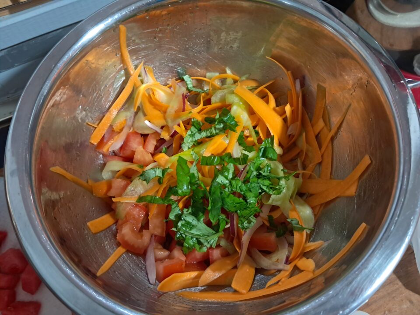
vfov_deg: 51.4
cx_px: 210
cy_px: 158
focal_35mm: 27
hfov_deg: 65.3
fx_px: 328
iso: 640
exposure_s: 1/25
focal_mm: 4
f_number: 1.8
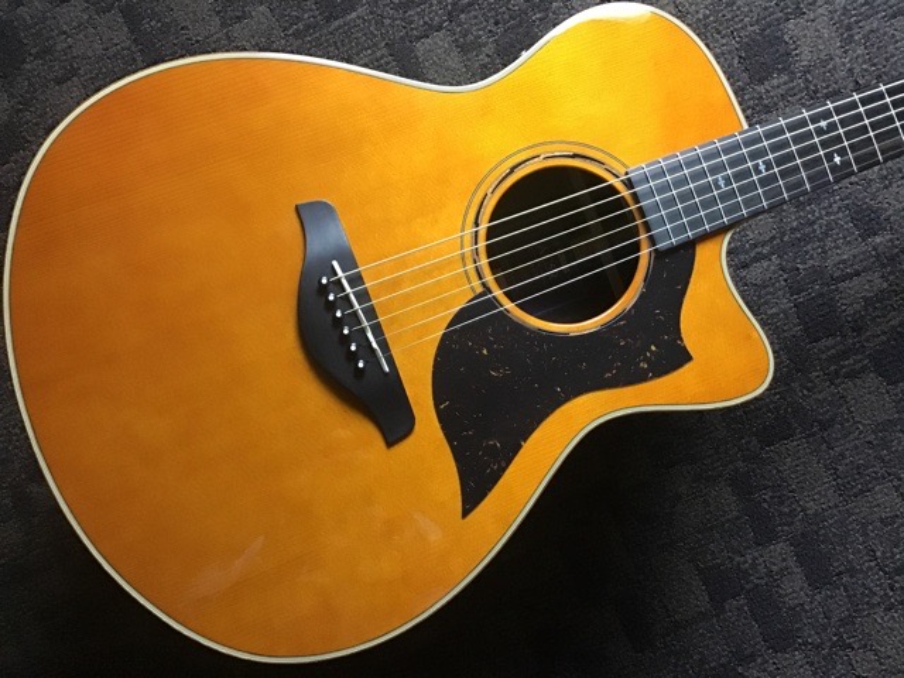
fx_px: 810
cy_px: 339
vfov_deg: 45.4
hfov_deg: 58.4
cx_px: 452
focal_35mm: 31
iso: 200
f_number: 2.4
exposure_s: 1/15
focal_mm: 3.3
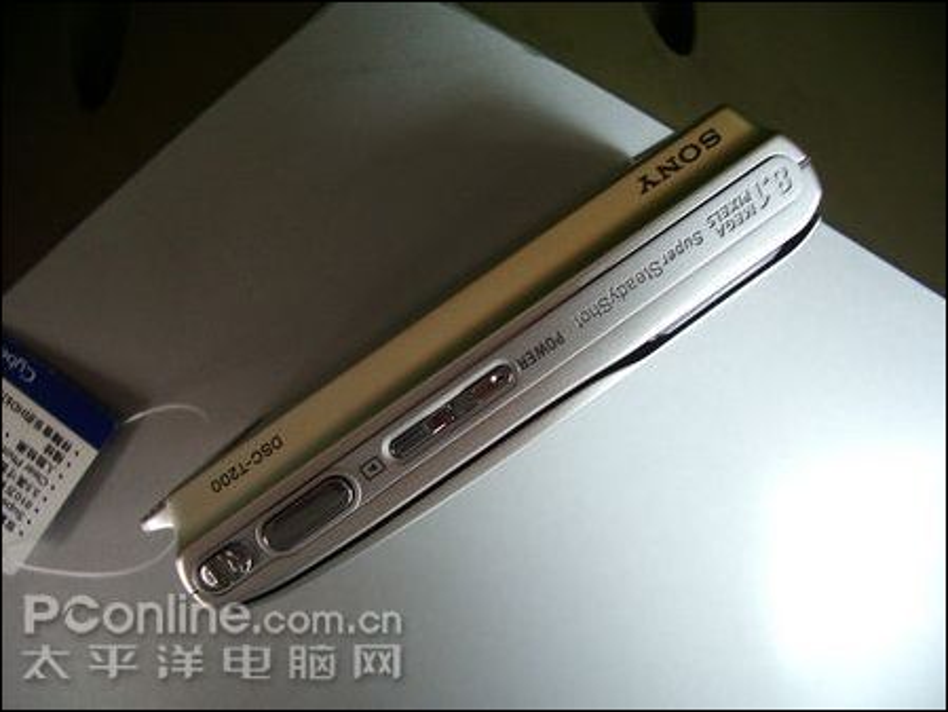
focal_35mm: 35
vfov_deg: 40.7
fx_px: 959
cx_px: 474
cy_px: 356
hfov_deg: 52.6
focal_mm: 5.8
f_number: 2.6
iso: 200
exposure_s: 1/20
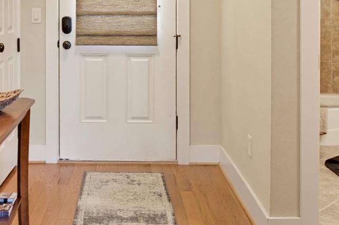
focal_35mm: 51
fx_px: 480
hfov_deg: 38.4
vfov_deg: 25.4
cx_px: 110
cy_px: 10
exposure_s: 3.2
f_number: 8
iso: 100
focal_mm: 11
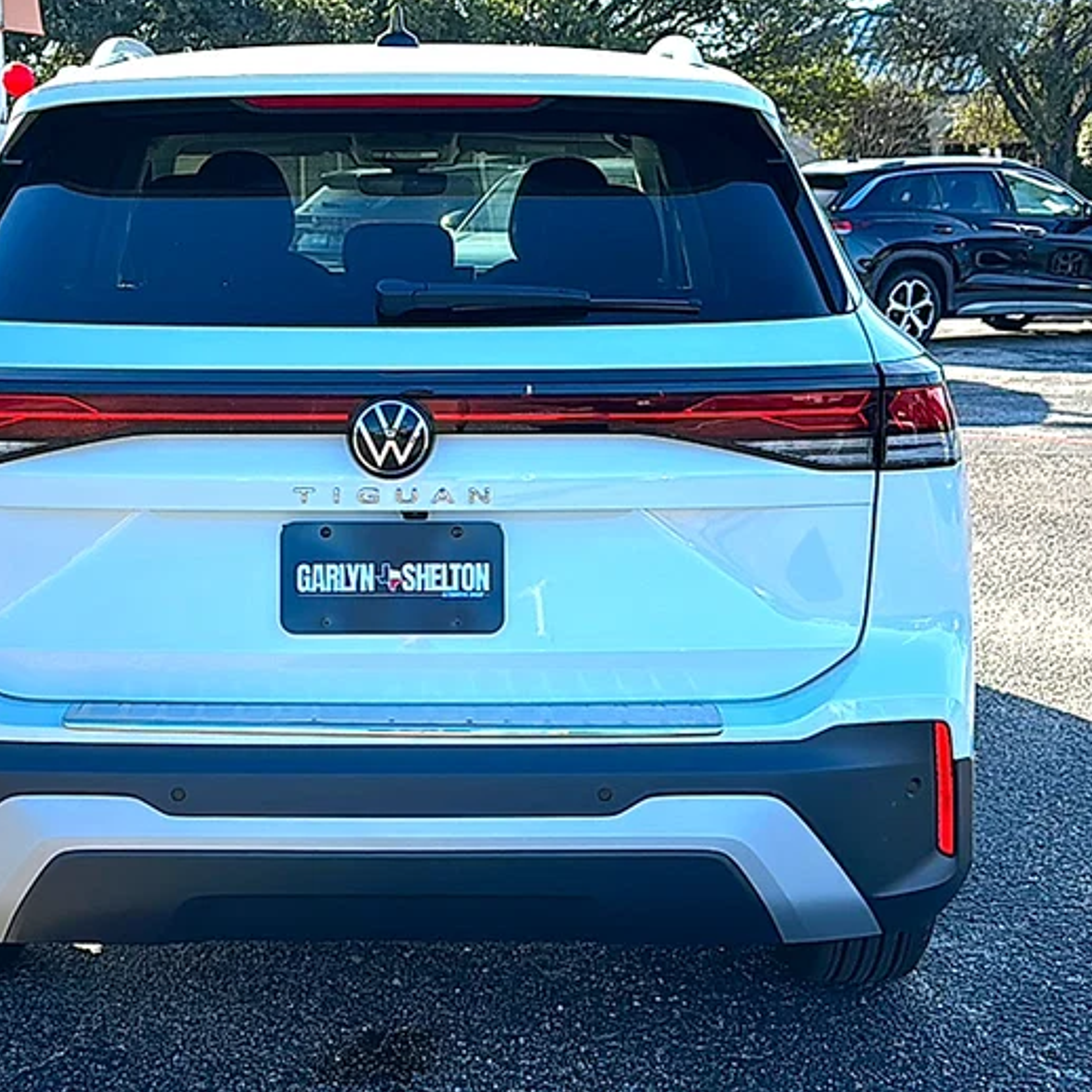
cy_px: 543
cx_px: 409
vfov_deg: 34.7
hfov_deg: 34.5
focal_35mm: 49
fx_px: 1749
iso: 80
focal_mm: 6.86
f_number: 1.78
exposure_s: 1/1887
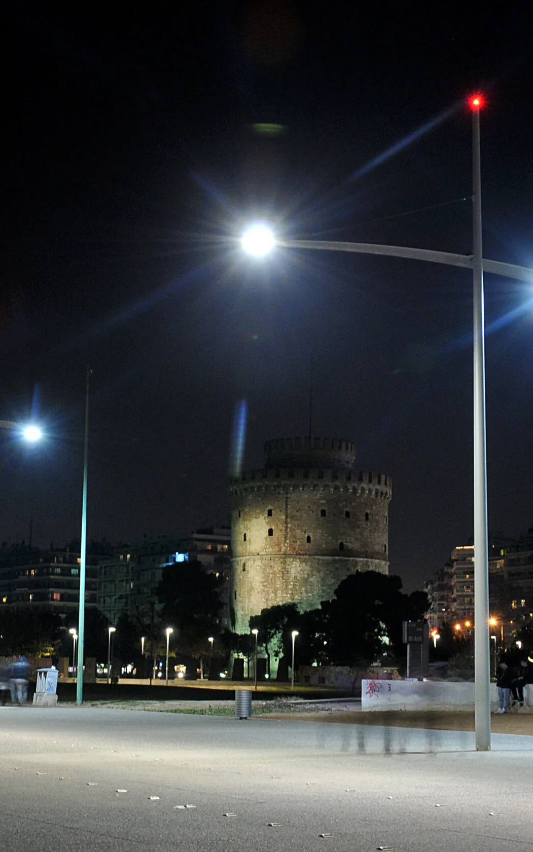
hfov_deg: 20.7
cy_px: 430
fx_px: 1459
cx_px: 253
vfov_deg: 32.6
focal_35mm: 63
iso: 640
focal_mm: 27
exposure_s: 2
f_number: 11
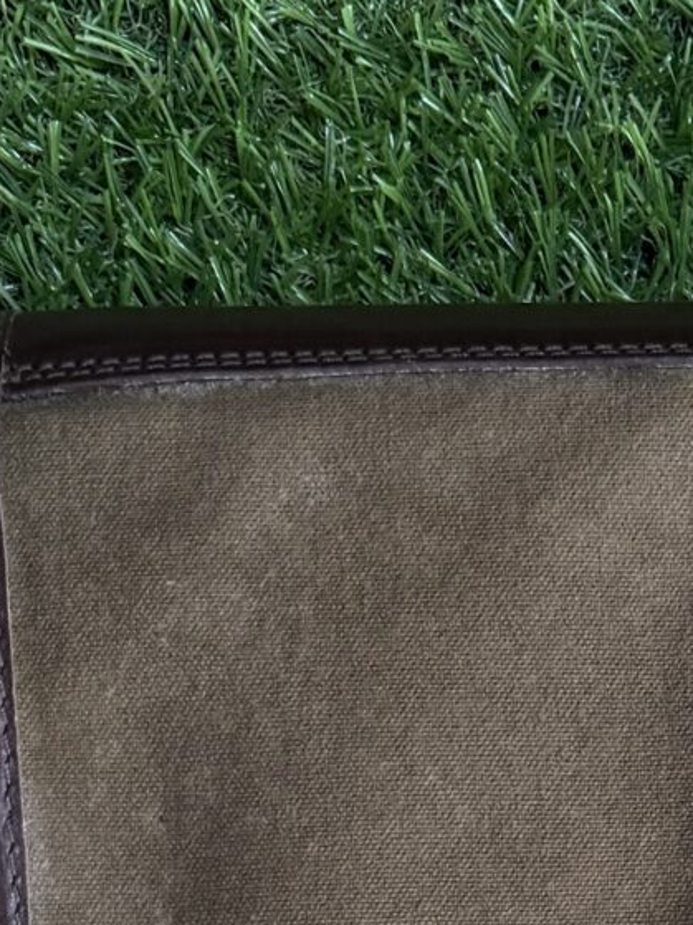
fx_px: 2937
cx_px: 1012
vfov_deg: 16.3
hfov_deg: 12.8
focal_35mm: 110
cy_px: 1387
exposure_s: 1/60
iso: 250
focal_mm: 6.76
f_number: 1.78
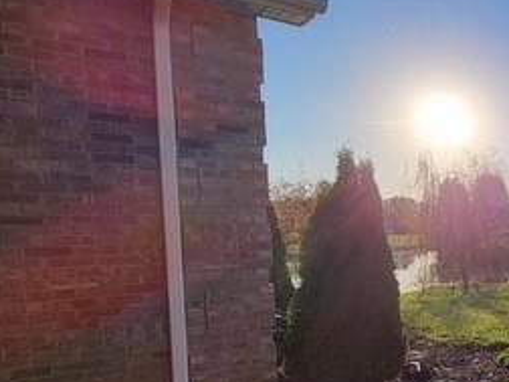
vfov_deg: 42.5
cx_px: 640
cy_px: 249
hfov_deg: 37.7
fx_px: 485
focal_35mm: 33
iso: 50
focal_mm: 2.2
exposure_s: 1/1262
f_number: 2.2
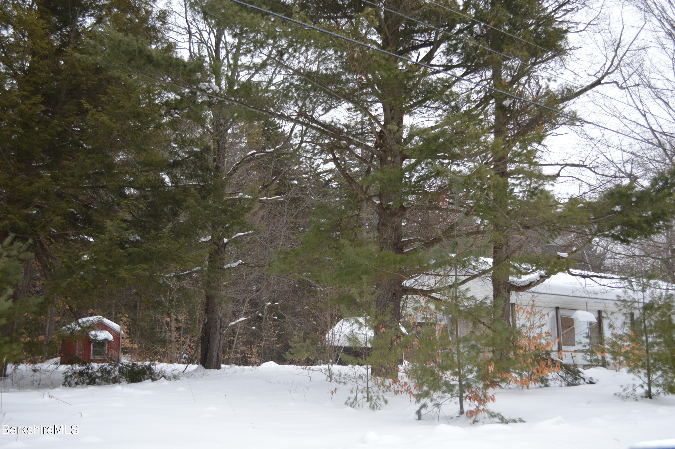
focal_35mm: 36
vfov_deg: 36.8
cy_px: 224
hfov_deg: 53.2
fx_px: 674
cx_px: 338
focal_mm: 24
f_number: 4
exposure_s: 1/125
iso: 140
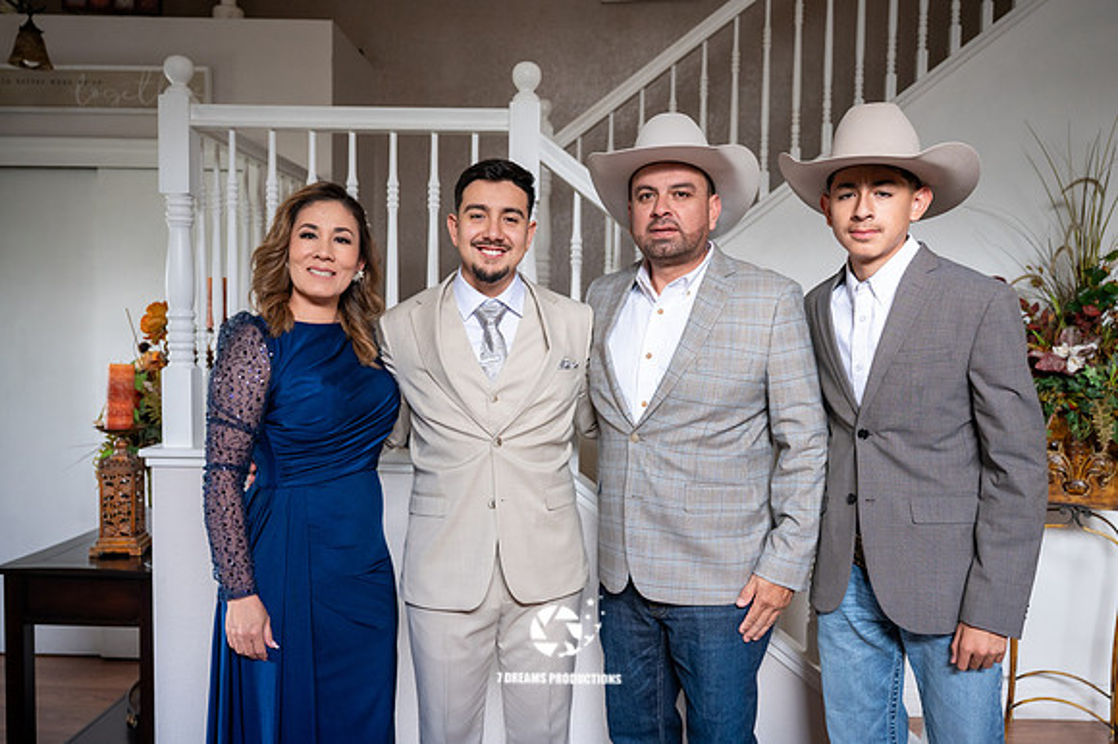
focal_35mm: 31
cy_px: 372
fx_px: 955
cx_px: 559
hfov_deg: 60.7
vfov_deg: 42.6
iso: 1000
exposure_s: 1/100
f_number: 3.2
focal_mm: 29.5
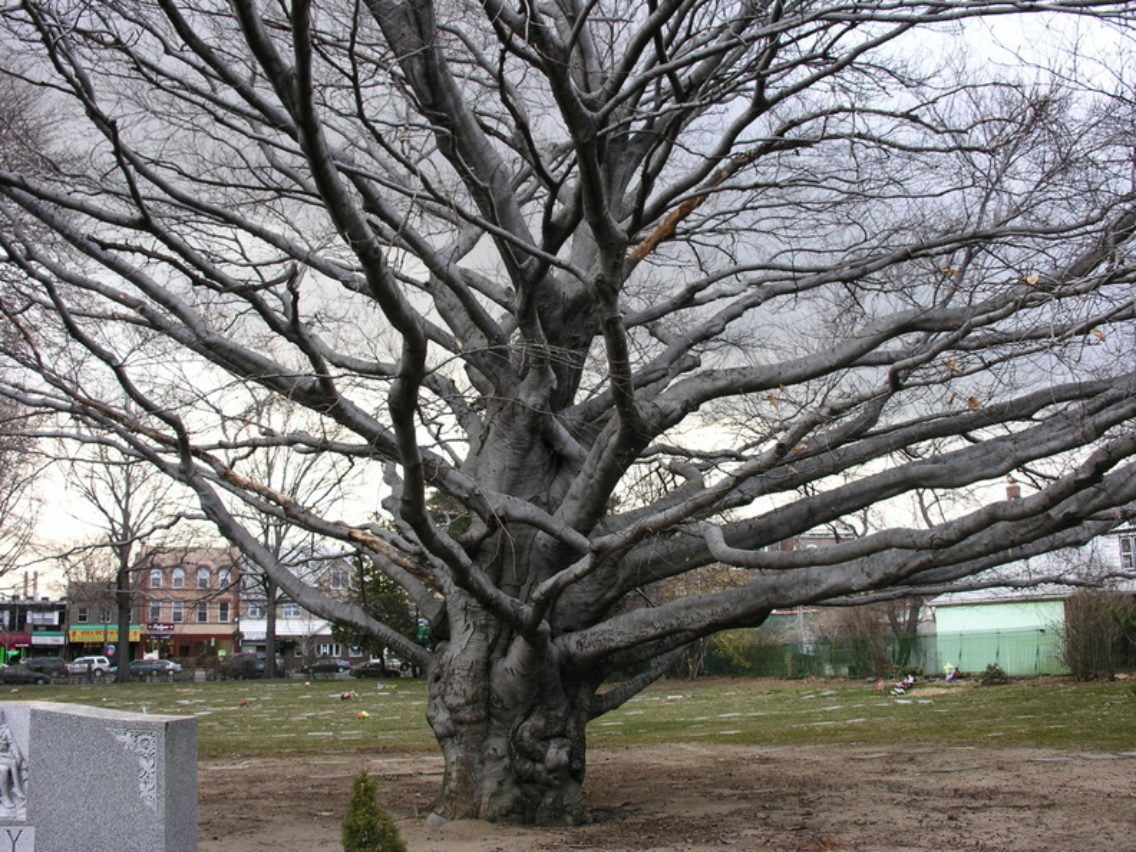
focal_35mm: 35
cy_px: 426
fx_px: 1149
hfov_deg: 52.6
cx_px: 568
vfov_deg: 40.7
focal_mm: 8.9
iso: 50
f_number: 5.6
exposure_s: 1/31.7
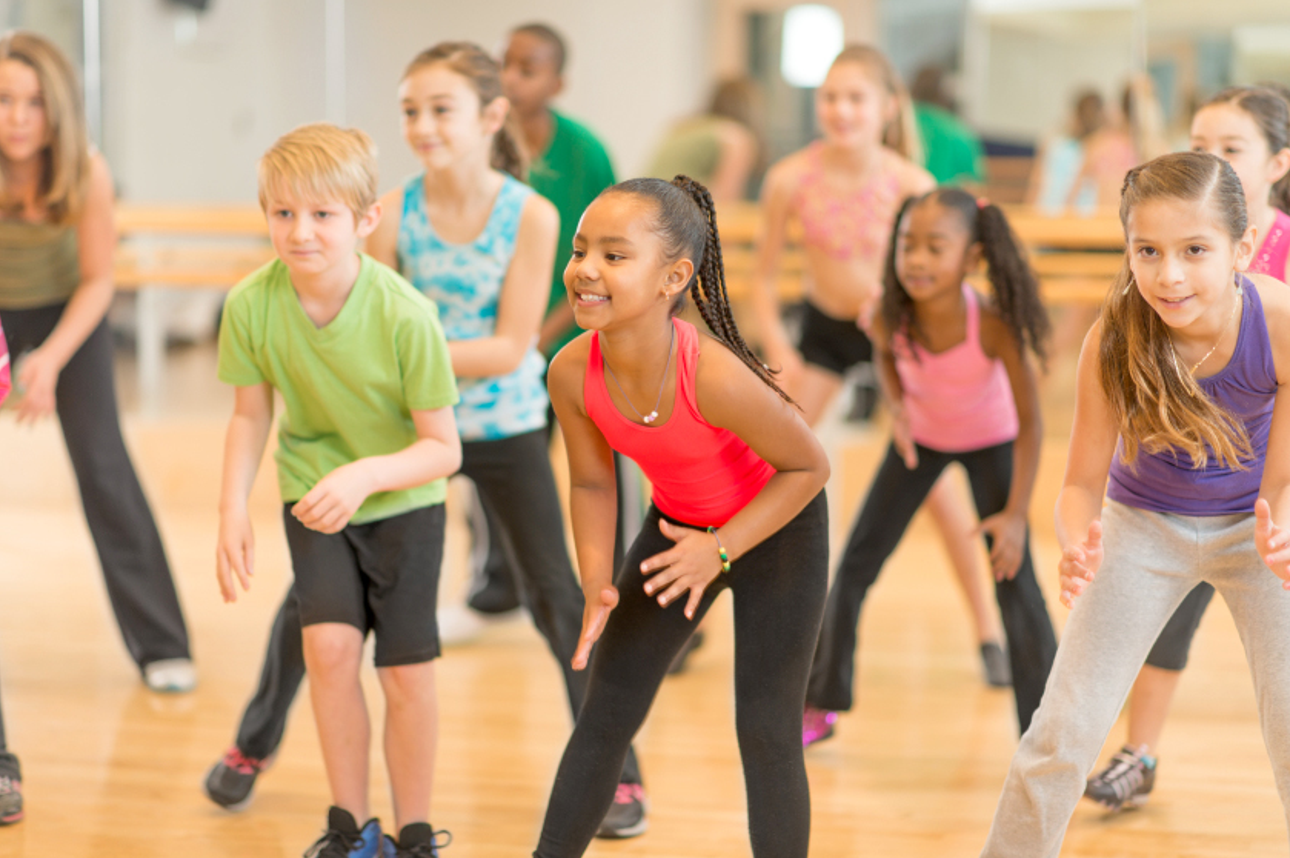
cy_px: 430
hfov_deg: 23.7
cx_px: 639
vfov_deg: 15.9
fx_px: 3079
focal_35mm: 86
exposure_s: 1/200
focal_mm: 85
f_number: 1.4
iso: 100
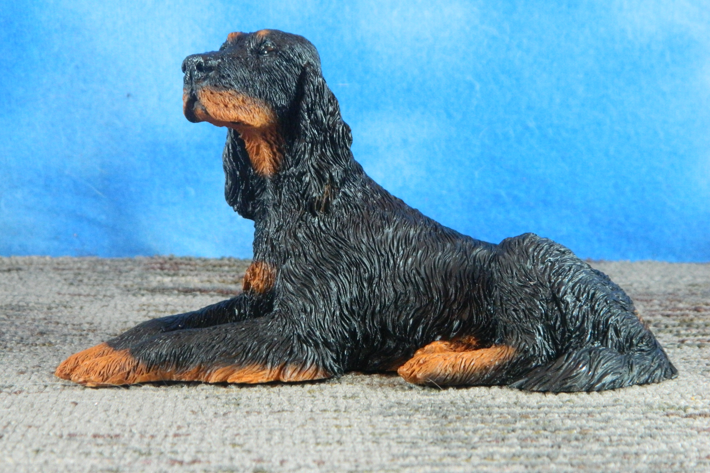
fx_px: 1735
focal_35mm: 88
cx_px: 355
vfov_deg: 15.5
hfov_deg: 23.1
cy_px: 229
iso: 400
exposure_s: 1/13
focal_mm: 15.1
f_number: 4.2
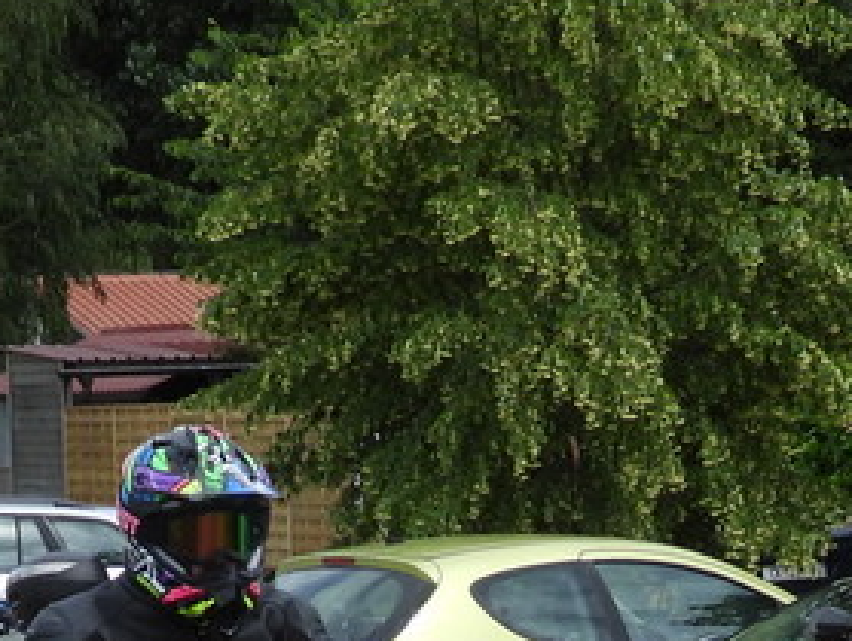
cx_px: 415
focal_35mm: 189
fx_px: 4658
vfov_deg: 7.6
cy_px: 1206
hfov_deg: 10.5
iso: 100
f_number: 3.2
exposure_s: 1/1250
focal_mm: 7.9
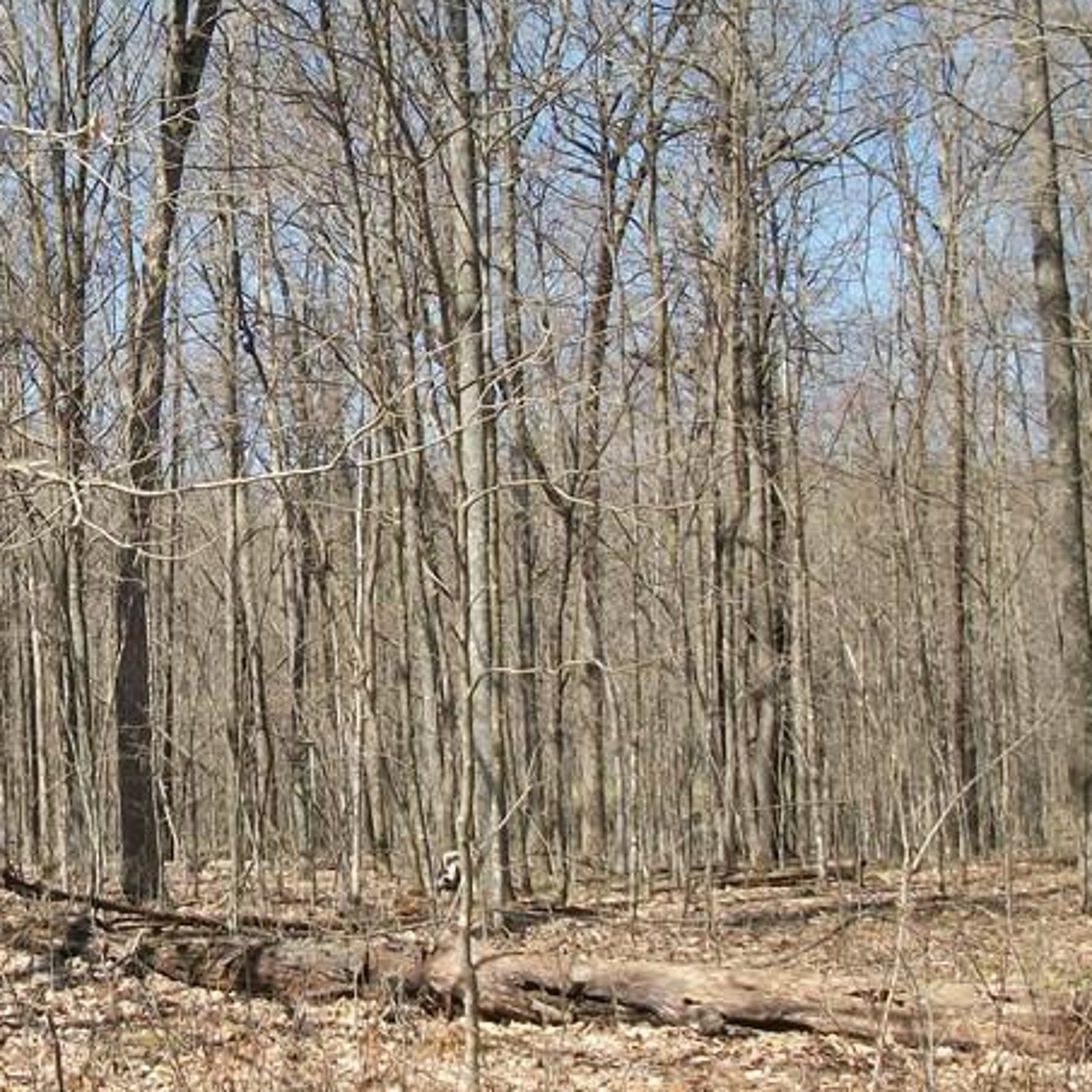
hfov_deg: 26.3
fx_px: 2284
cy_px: 564
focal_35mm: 64
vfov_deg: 26.9
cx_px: 183
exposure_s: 1/125
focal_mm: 5.7
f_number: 8.8
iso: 80
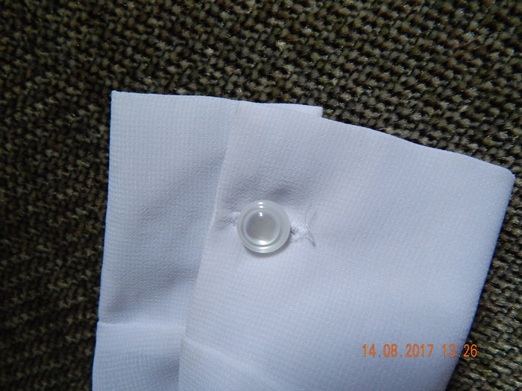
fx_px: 422
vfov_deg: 49.7
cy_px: 196
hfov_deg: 63.4
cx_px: 261
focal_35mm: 28
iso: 400
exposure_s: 1/60
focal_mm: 5.1
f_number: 3.2
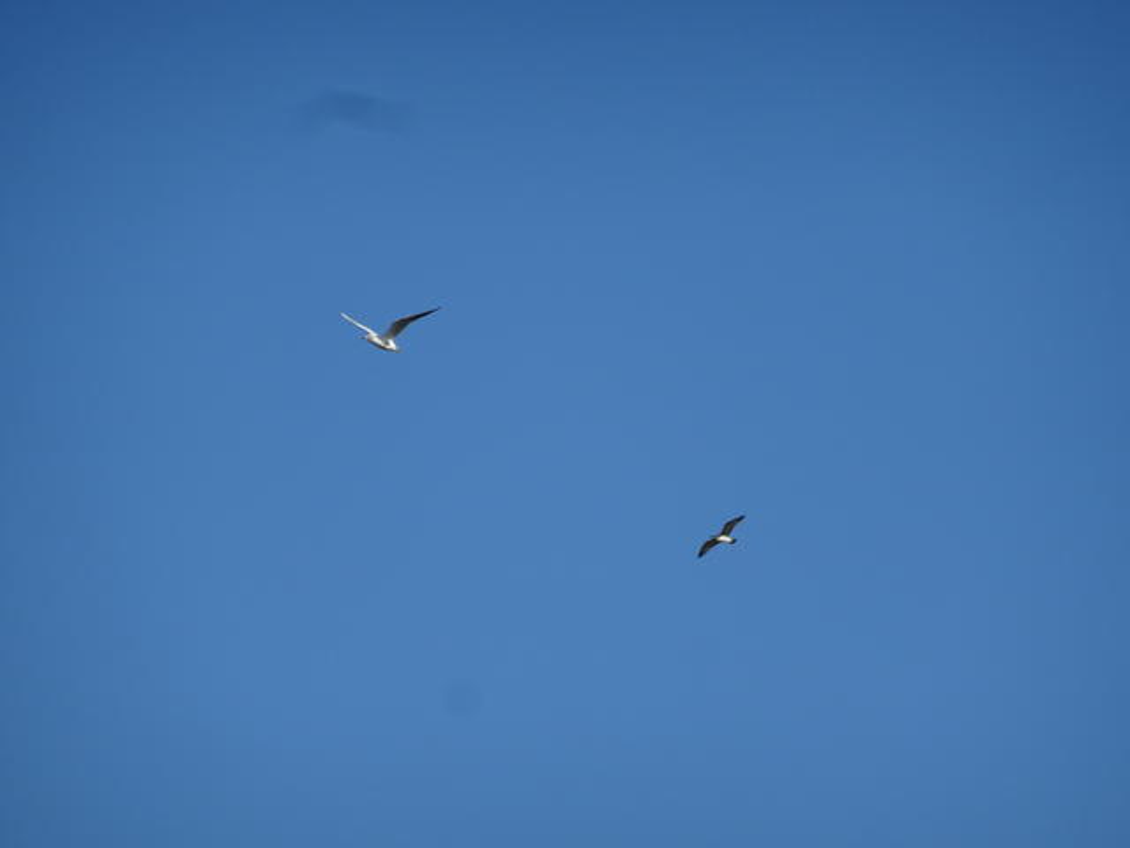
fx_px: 15277
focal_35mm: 468
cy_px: 424
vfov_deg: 3.2
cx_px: 565
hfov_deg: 4.2
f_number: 6.3
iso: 80
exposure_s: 1/640
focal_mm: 80
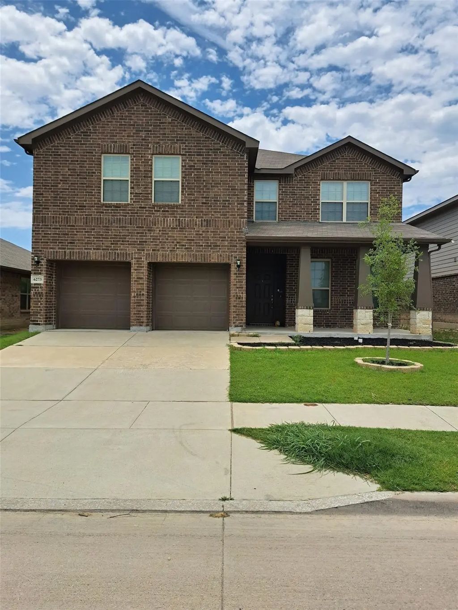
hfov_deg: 56.8
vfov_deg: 71.6
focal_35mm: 24
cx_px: 229
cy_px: 305
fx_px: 423
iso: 50
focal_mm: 5.23
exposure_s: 1/1818
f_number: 1.8
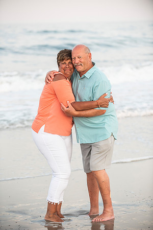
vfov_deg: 17.1
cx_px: 76
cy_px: 115
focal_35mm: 120
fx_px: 765
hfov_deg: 11.4
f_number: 3.5
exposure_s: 1/1250
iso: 800
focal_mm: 120
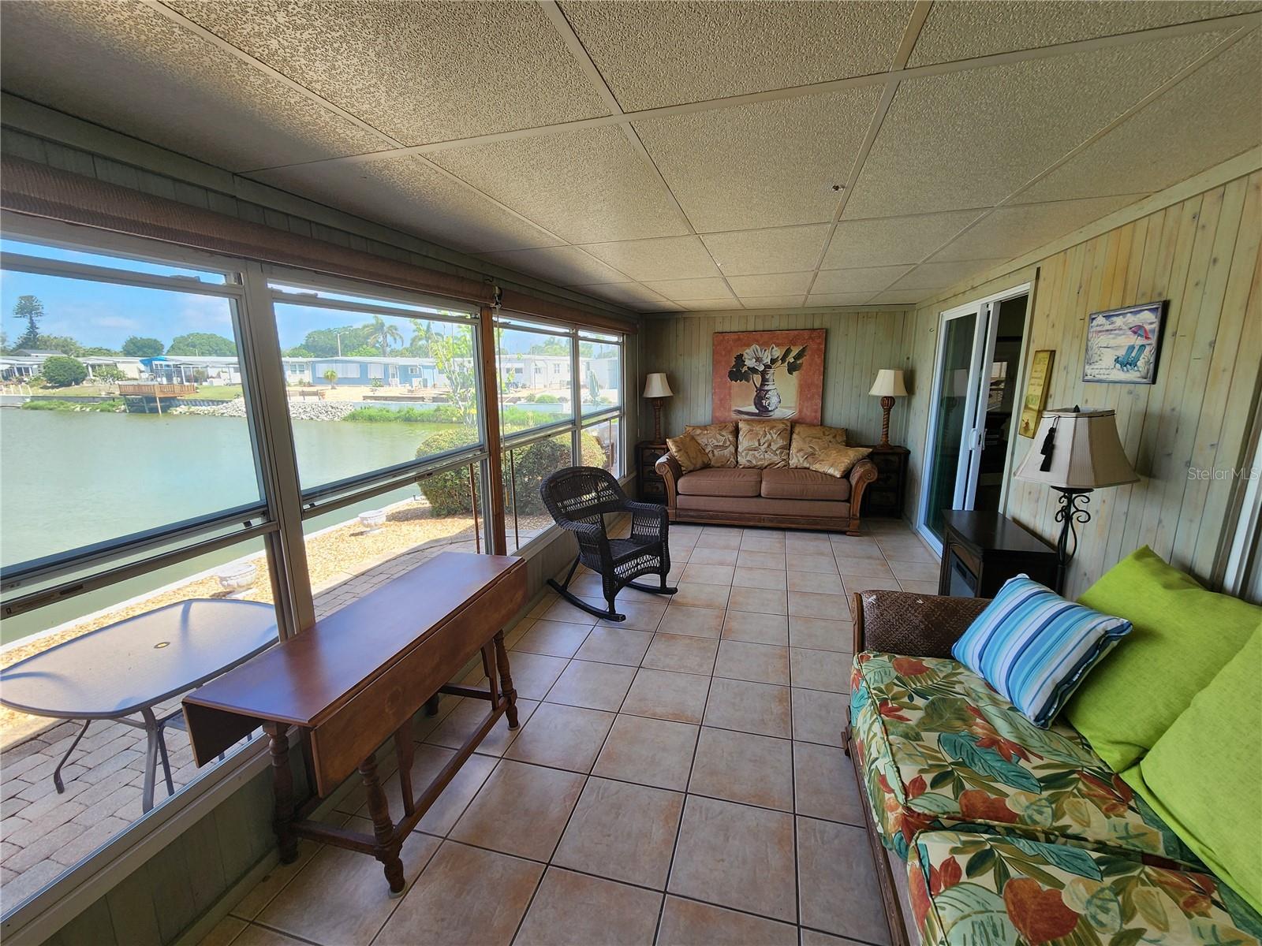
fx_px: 474
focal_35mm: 13
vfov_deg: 89.9
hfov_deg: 106.2
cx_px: 631
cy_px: 473
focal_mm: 2.2
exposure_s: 1/251
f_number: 2.2
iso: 50
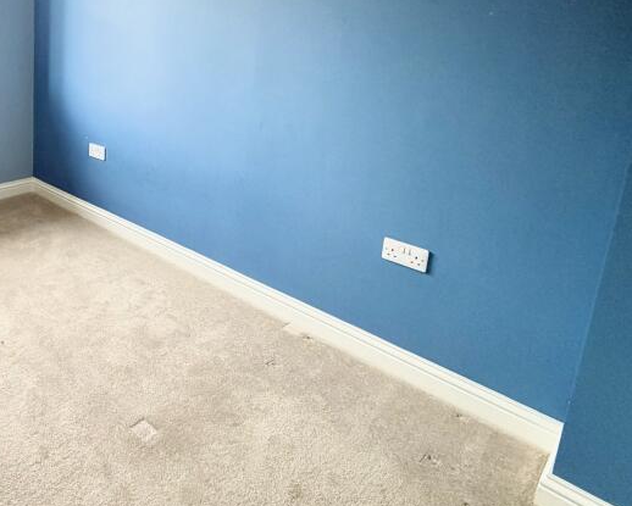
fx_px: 505
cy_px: 112
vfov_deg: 50.5
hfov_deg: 55.8
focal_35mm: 27
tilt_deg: -10.9
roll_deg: -0.7
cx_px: 68
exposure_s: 1/100
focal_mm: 2.22
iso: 200
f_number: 2.2
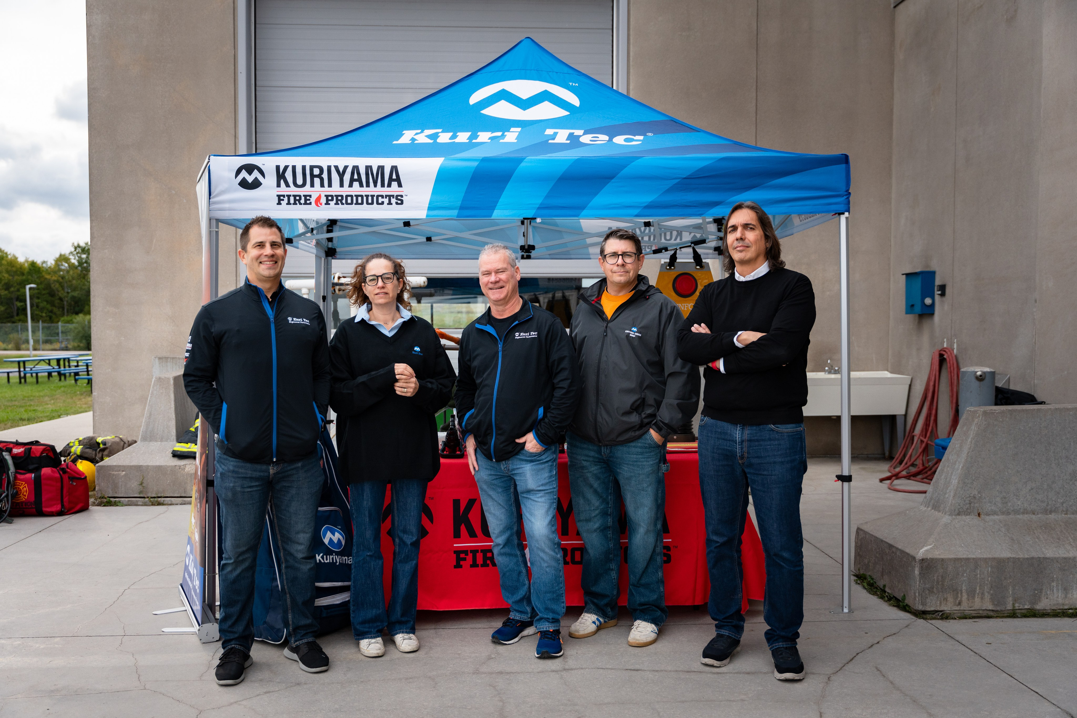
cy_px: 372
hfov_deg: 54.5
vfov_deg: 37.9
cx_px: 538
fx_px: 1045
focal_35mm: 35
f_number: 2.8
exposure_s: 1/2000
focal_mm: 33.7
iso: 640
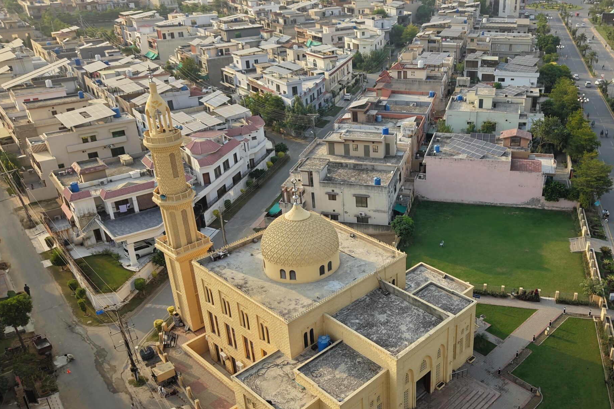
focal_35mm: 35
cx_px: 416
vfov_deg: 37.8
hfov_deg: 53.2
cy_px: 220
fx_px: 597
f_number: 1.8
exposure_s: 1/6.25
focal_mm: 8.67
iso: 100
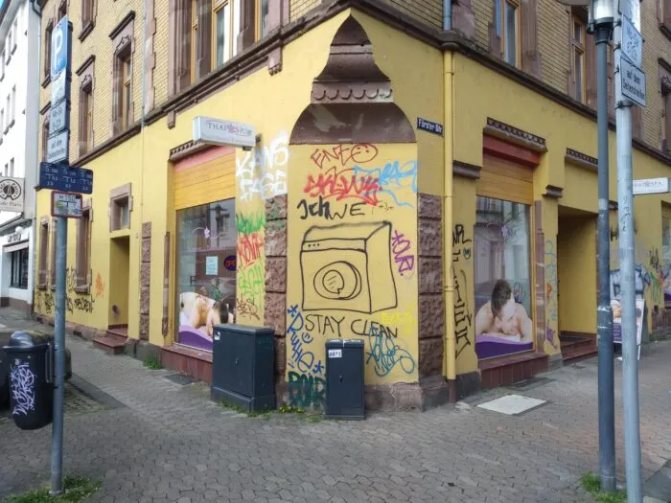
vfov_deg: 53.1
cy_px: 252
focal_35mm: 26
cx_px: 336
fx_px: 504
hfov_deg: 67.3
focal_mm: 3.82
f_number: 2.2
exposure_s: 1/250
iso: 100
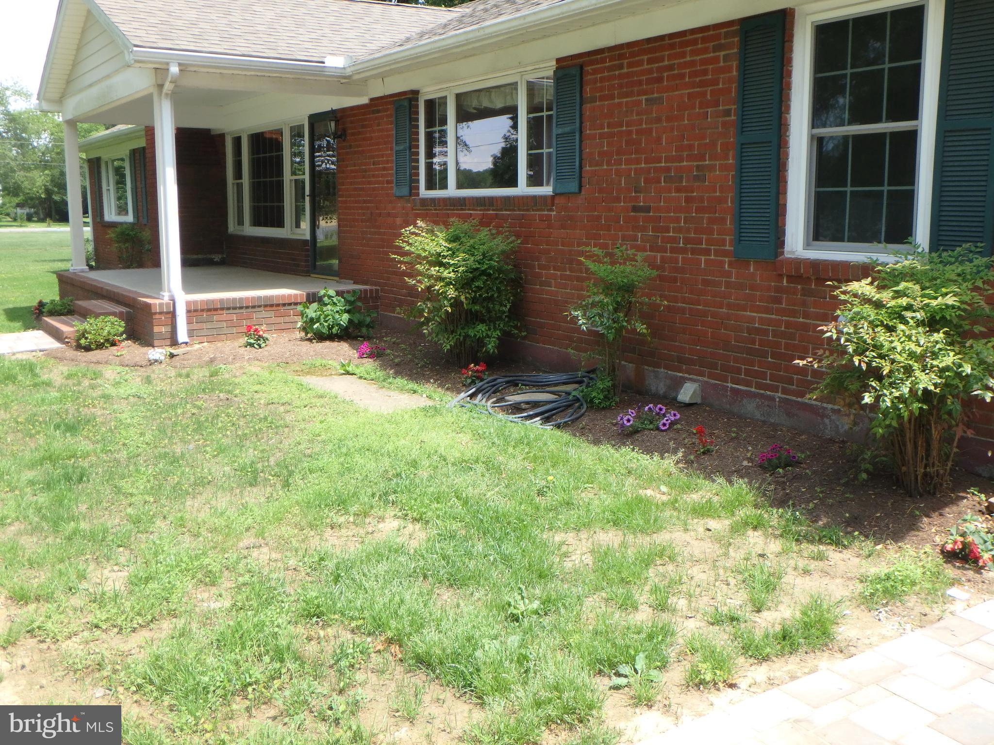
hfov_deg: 54.0
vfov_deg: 41.8
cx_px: 497
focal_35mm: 34
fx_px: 976
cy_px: 372
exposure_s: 1/200
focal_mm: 6
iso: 125
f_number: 4.9
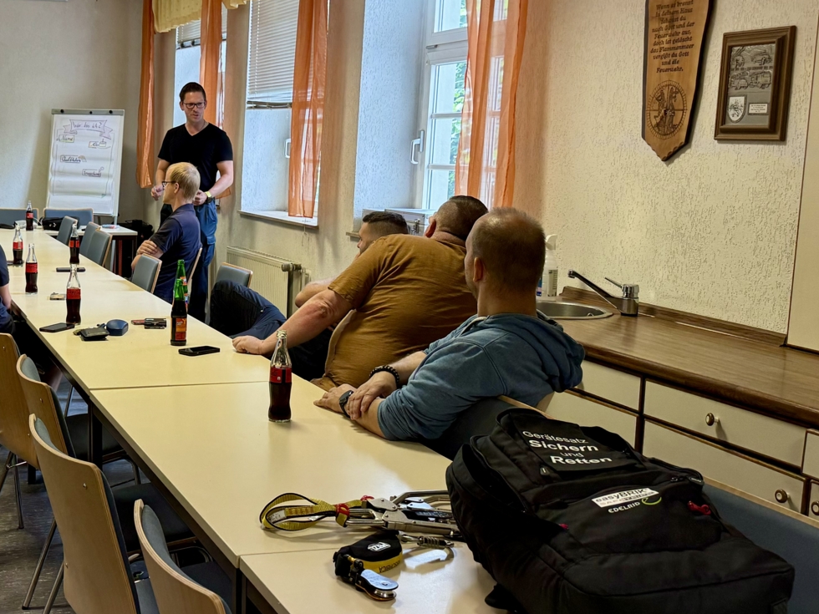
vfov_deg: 30.9
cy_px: 291
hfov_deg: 38.7
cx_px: 150
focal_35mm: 47
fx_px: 1112
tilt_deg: -7.7
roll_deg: -0.8
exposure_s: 1/100
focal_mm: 6.76
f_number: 1.78
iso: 200
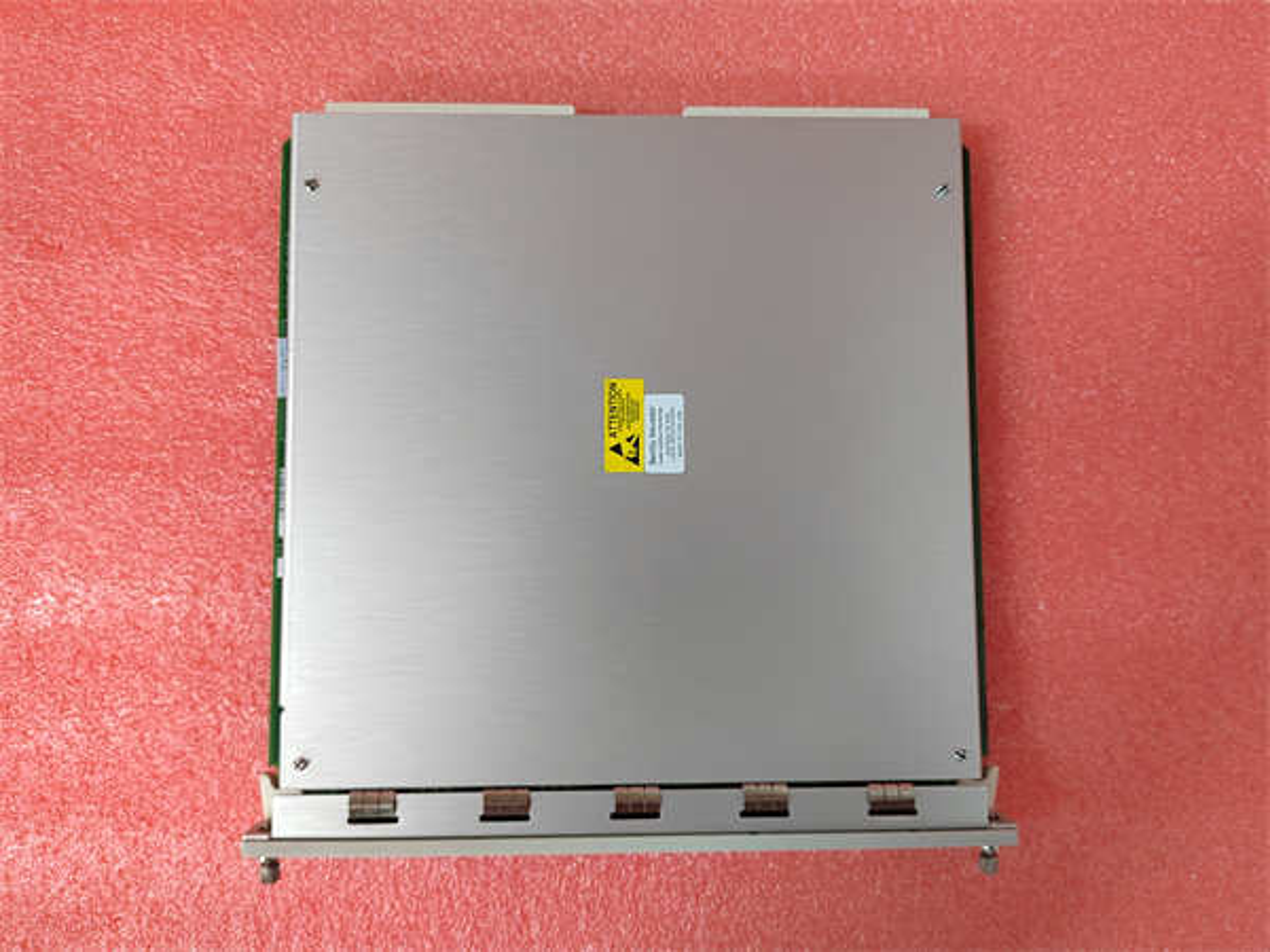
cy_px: 476
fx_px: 844
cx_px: 635
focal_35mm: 23
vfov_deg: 58.9
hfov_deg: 73.9
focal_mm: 5.52
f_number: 1.9
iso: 1669
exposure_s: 1/50
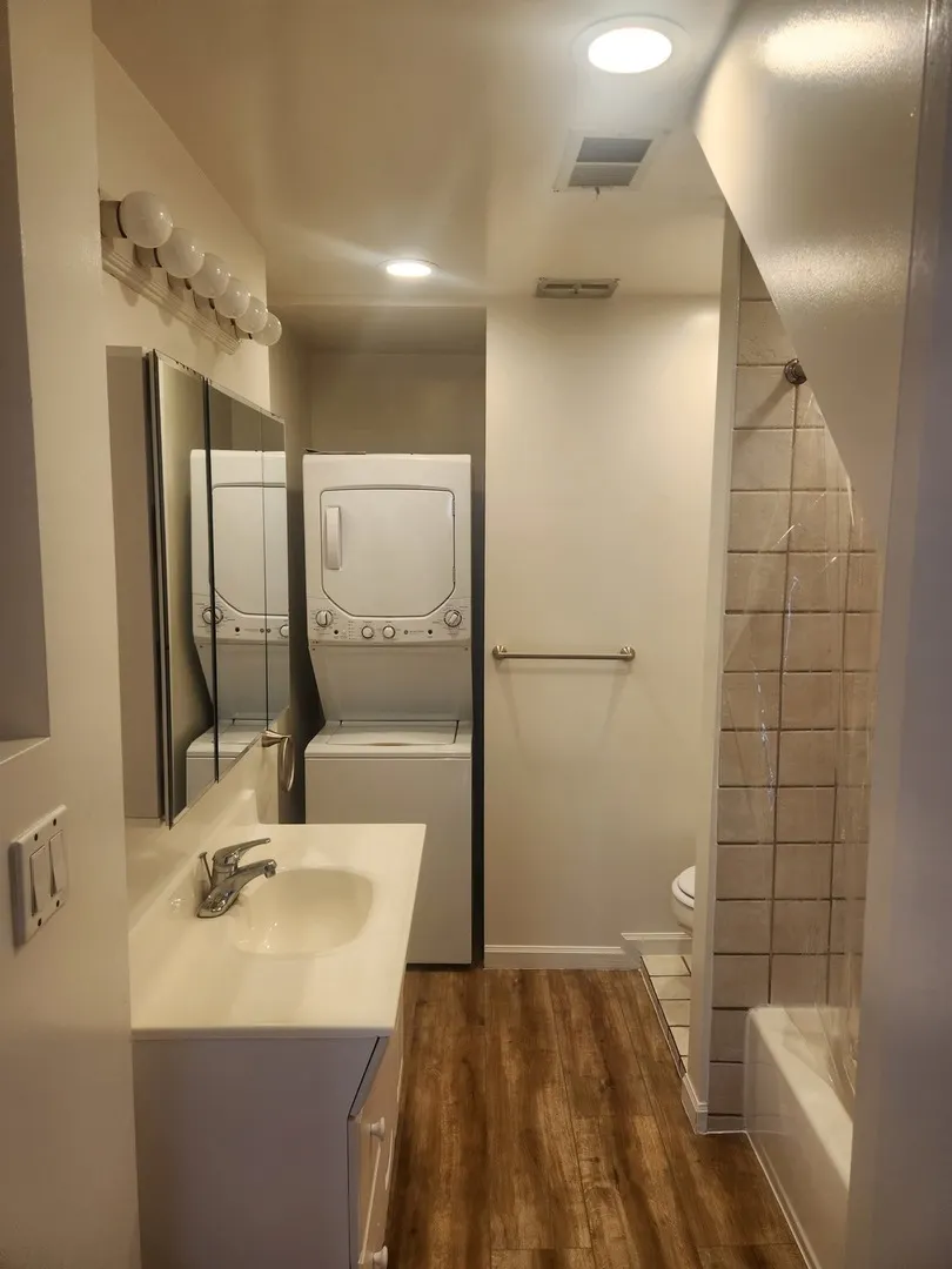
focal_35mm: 23
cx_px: 476
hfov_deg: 58.9
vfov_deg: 73.9
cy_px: 634
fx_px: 843
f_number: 1.8
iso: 50
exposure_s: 1/120
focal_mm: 5.4
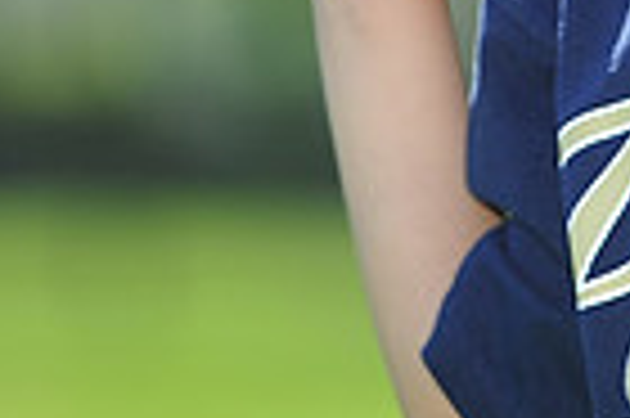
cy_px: -387
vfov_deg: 1.7
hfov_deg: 2.5
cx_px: 963
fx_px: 14438
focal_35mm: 826
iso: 200
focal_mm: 200
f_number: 4.5
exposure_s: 1/500
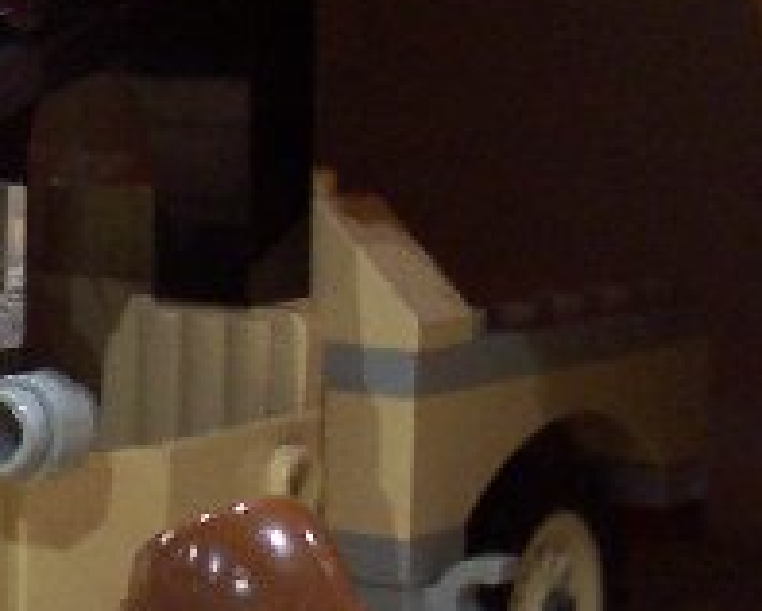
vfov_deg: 11.9
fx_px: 2935
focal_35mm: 130
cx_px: -21
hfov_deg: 14.5
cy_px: 416
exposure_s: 1/20
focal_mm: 5.6
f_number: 2.8
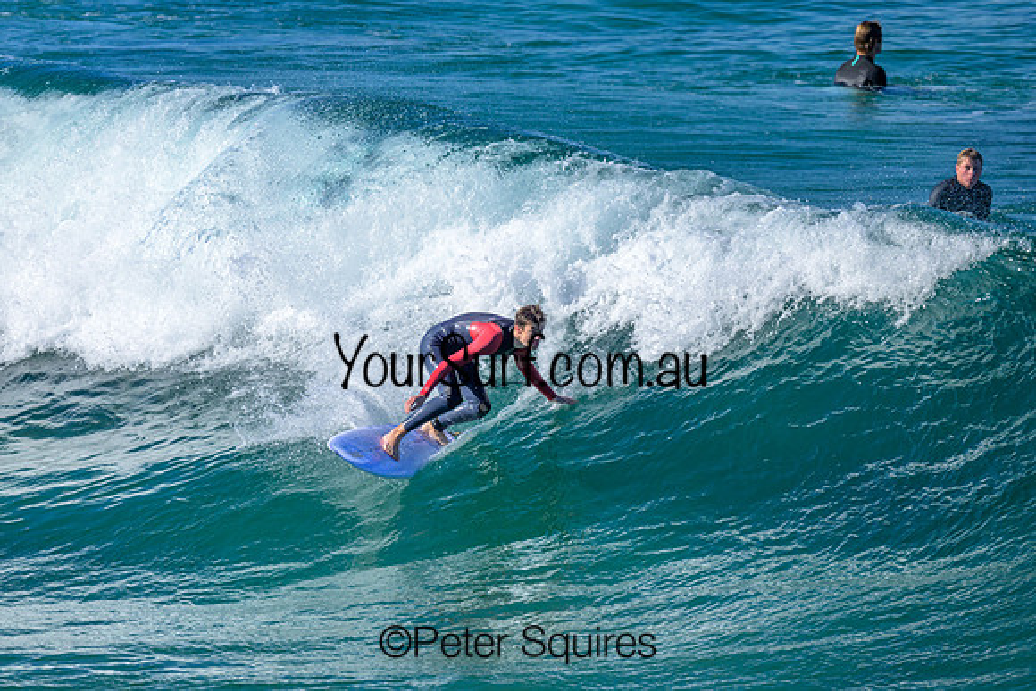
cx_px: 518
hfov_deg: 2.6
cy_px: 346
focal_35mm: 800
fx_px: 23027
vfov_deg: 1.7
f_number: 6.3
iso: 280
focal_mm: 800
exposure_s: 1/2000
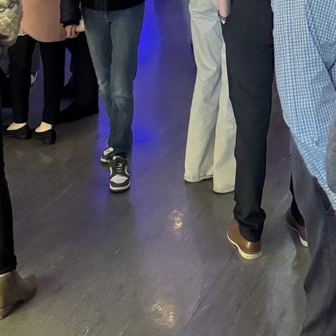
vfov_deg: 19.3
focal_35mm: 76
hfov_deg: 22.4
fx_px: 835
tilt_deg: -0.7
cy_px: -198
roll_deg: +1.5
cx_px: 280
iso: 800
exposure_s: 1/60
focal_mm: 6.76
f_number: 1.78
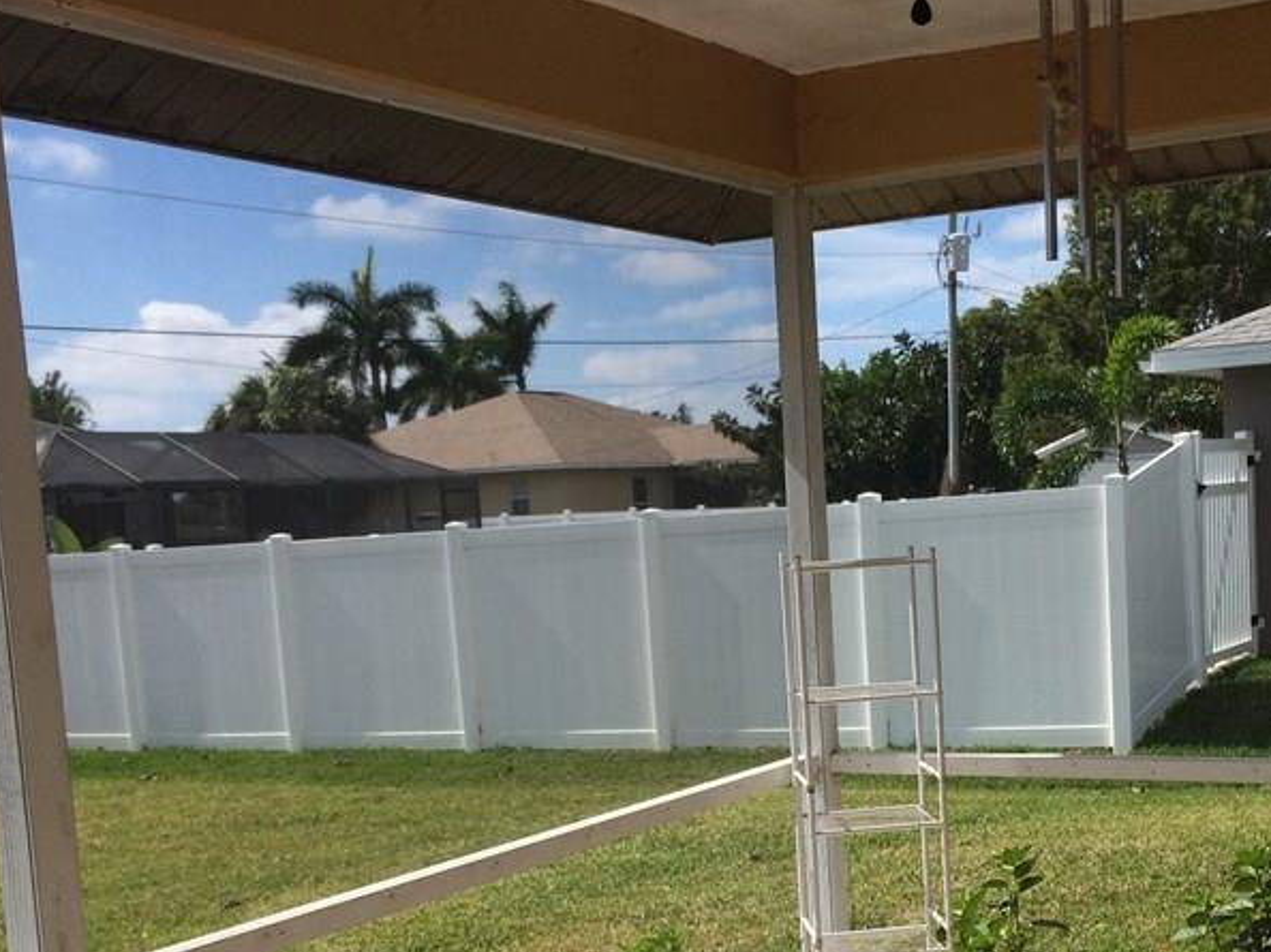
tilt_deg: -8.6
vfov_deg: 28.7
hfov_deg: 37.9
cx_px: 807
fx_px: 1835
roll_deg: +2.4
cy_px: 712
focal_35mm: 50
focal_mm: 4.15
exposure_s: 1/1866
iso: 32
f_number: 2.2
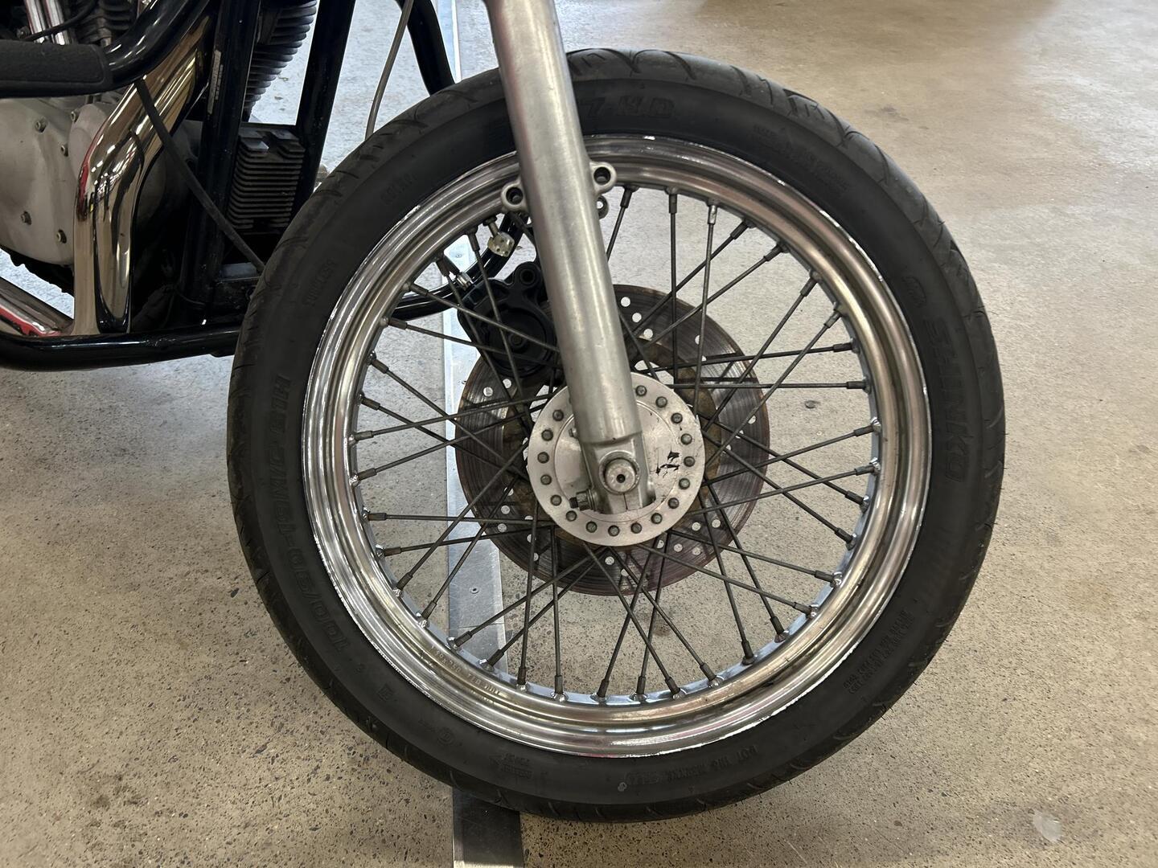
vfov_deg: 53.1
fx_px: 870
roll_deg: +1.1
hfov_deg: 67.3
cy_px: 434
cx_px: 579
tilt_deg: -39.1
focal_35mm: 26
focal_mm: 5.7
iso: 80
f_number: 1.5
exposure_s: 1/50
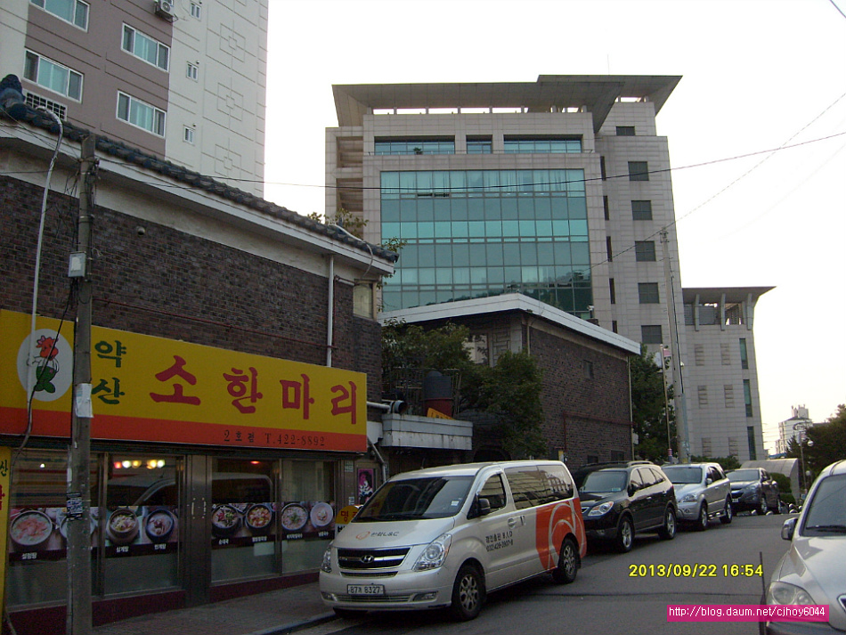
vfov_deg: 40.7
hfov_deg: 52.6
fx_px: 856
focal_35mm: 35
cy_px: 318
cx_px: 423
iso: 80
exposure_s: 1/60
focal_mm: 5.8
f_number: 7.1
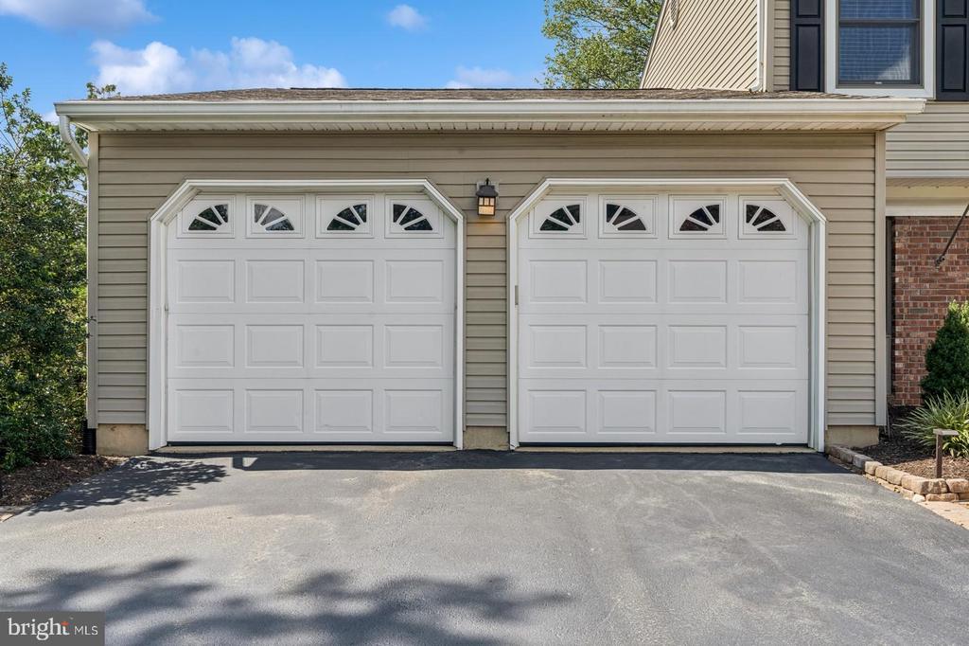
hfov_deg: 63.7
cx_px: 484
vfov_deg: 44.9
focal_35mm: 29
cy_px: 323
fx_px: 780
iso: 100
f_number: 11
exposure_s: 1/100
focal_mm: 29
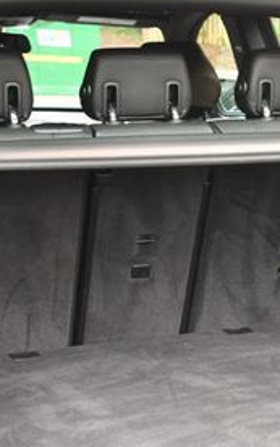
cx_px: 265
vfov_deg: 22.5
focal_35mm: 92
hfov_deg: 14.1
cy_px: 288
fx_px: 1121
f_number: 4
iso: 800
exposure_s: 1/125
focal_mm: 26
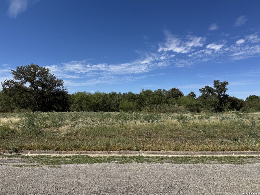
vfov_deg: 56.8
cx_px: 130
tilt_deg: +2.8
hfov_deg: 71.6
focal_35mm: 24
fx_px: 180
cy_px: 98
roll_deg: -0.3
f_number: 1.78
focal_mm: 6.76
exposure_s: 1/7092
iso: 80
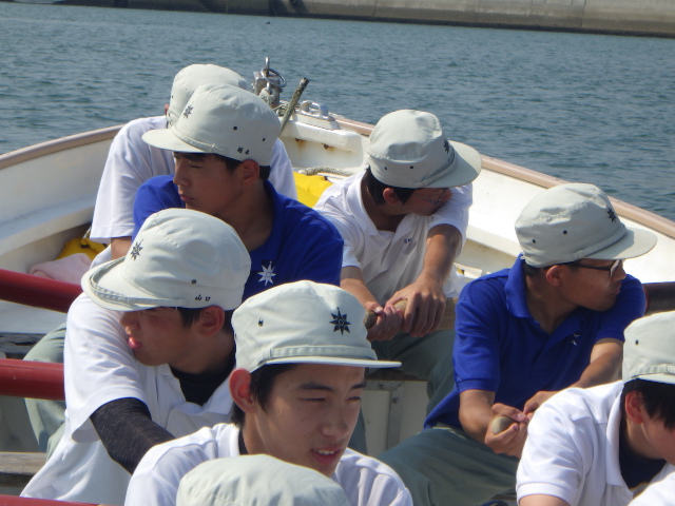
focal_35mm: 140
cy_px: 253
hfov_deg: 14.1
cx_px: 338
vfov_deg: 10.6
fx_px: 2730
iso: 125
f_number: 6.6
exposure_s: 1/640
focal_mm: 25
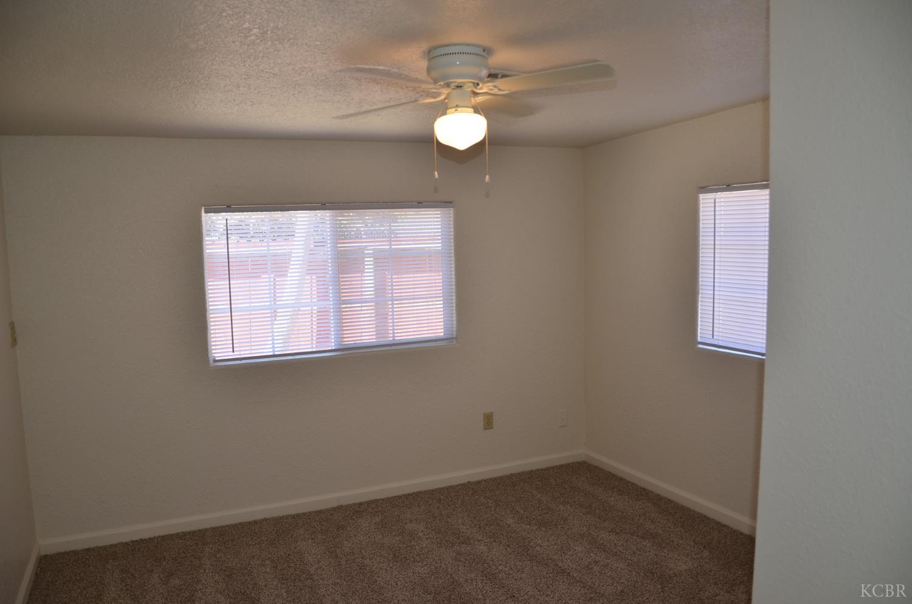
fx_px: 682
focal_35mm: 27
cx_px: 456
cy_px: 302
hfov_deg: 67.5
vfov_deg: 47.7
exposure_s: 1/125
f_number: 3.5
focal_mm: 18
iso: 200
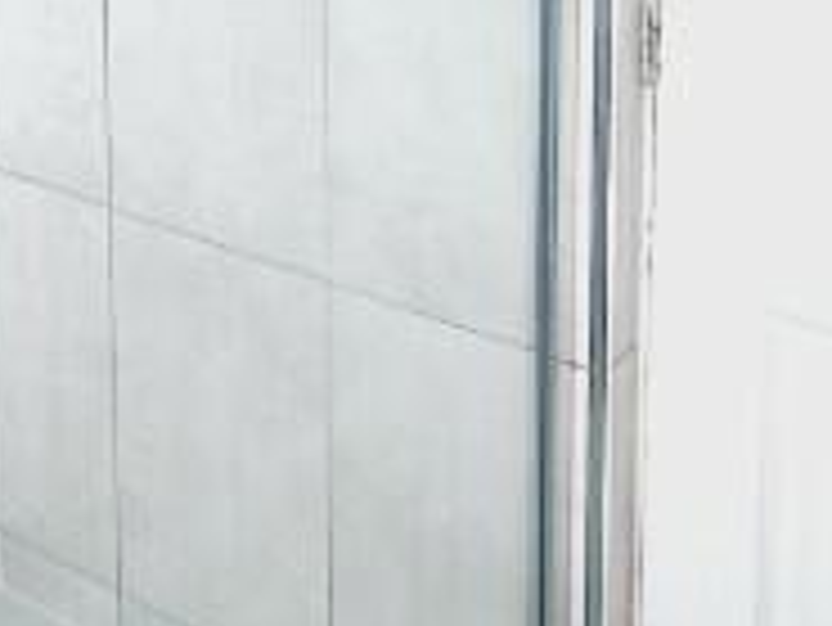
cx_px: 189
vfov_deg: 18.3
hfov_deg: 26.6
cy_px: -297
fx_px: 1732
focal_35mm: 72
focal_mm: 2.2
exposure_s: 1/100
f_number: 2.2
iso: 80
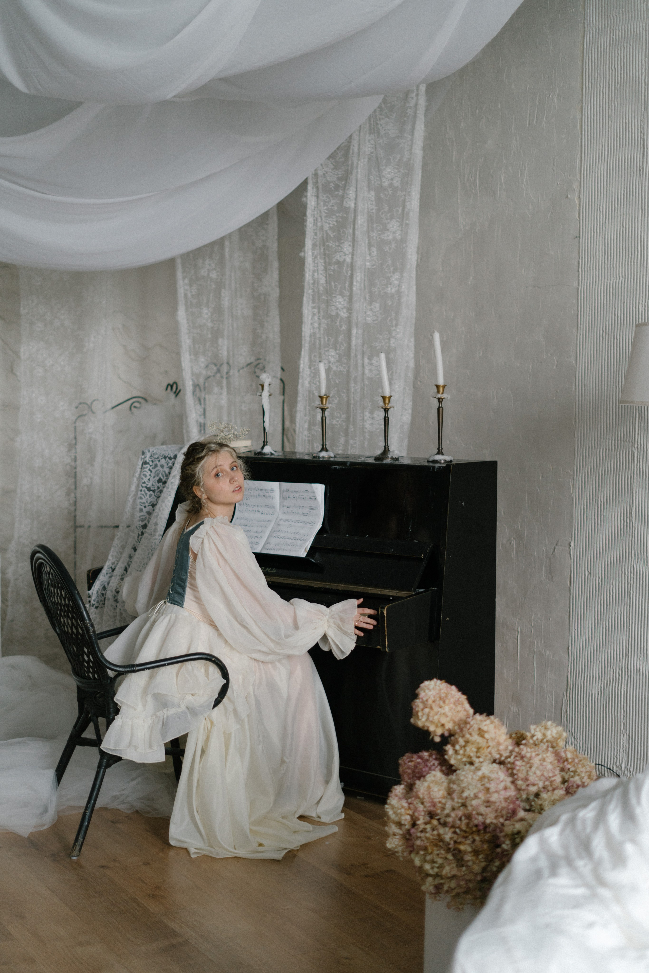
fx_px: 1351
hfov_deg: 27.0
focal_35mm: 50
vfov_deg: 39.6
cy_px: 486
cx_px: 324
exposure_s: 1/125
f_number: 1.8
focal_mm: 50
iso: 500
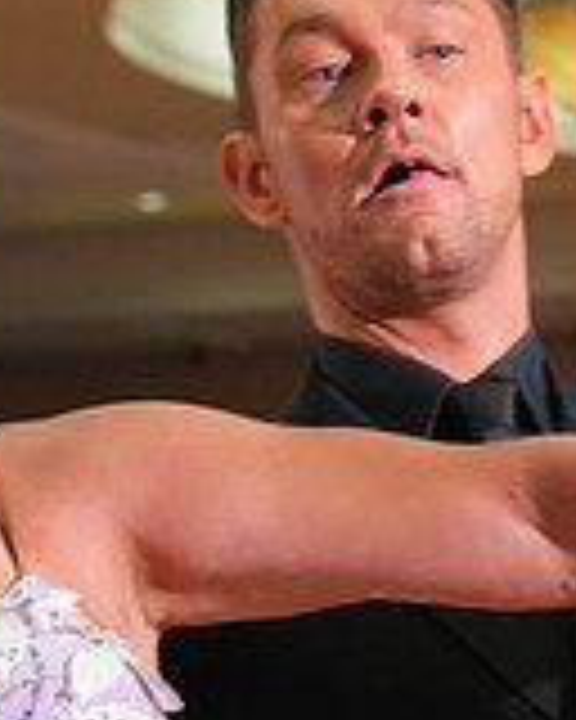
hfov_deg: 6.5
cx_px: -133
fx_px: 5072
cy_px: 990
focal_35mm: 238
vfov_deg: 8.0
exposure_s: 1/200
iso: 3200
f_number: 5.6
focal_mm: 70
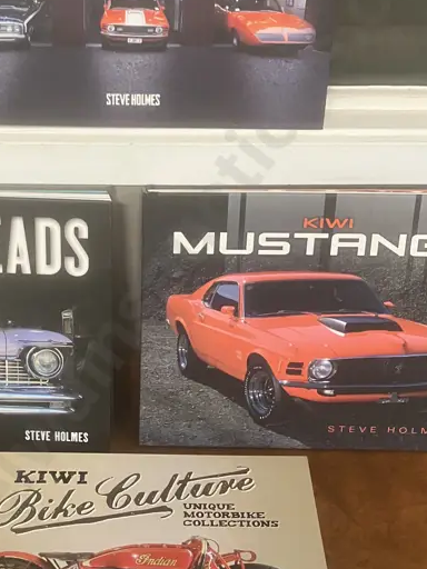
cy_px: 321
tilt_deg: -33.2
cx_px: 130
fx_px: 921
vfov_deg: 34.3
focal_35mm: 56
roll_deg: -0.1
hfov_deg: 25.9
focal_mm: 3.99
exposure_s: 1/33
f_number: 1.8
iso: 250
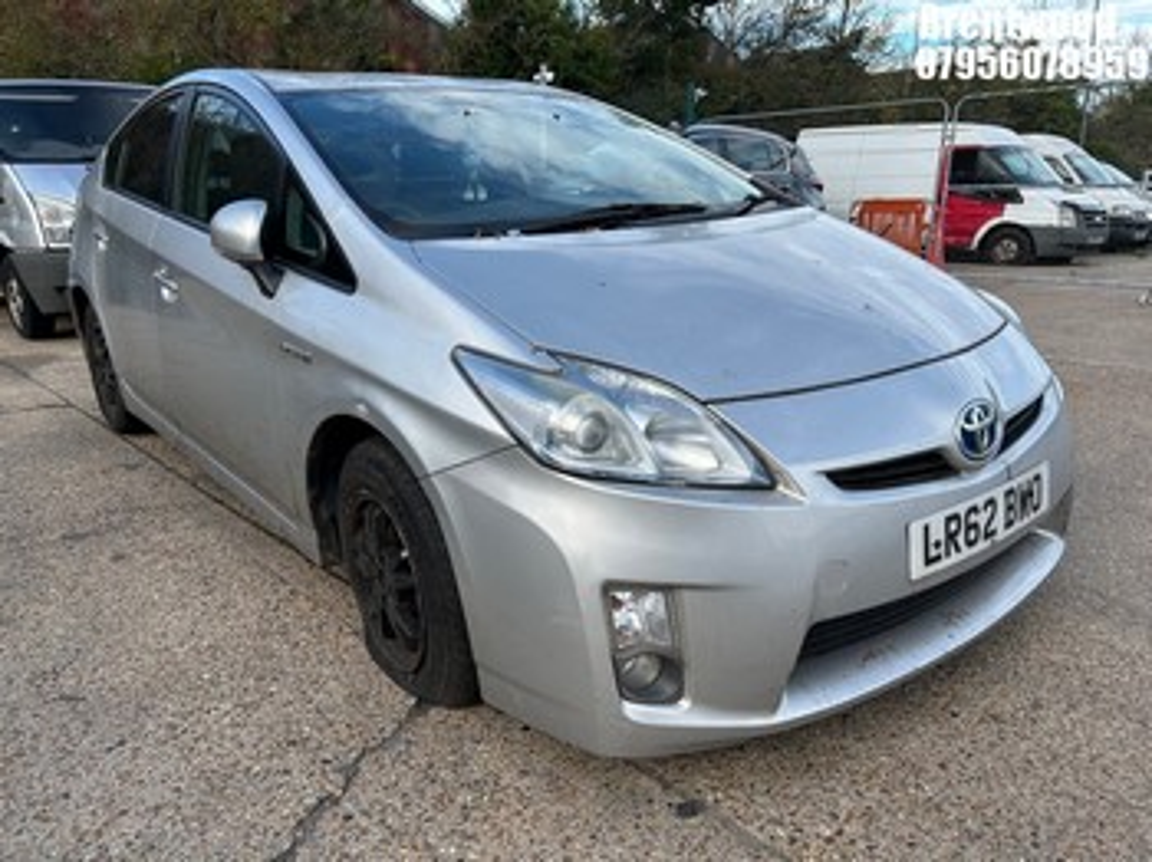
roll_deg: +1.5
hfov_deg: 67.3
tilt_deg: -14.7
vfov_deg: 53.0
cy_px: 431
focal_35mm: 26
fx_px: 865
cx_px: 576
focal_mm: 5.7
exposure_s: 1/1295
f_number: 1.5
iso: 50
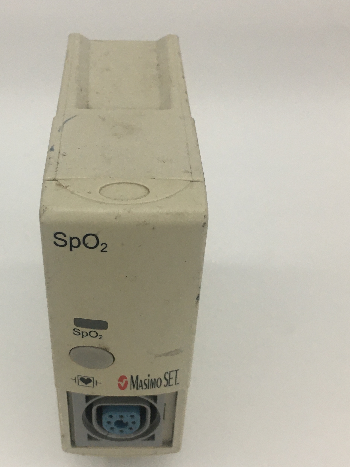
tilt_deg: -46.0
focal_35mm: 47
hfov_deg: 30.7
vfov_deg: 40.4
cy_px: 263
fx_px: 634
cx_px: 128
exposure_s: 1/33
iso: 40
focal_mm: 4.15
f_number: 2.2
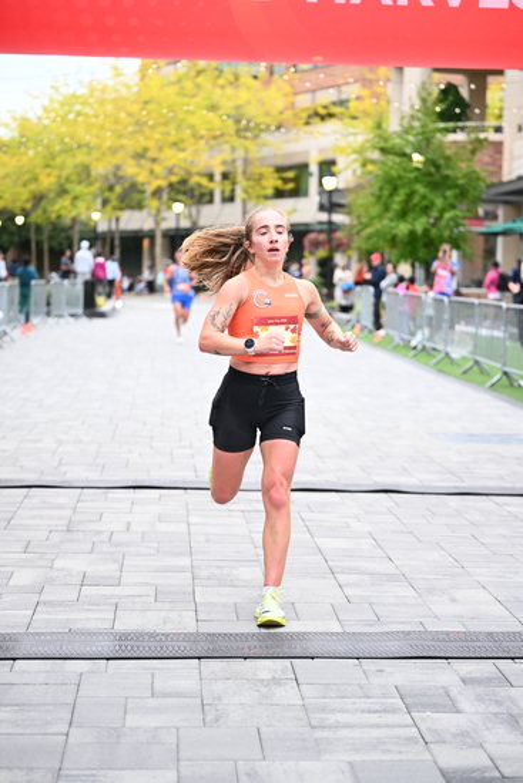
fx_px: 1524
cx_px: 262
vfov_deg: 28.8
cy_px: 392
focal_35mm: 70
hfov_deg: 19.5
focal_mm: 70
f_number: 2.8
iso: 1600
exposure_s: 1/800
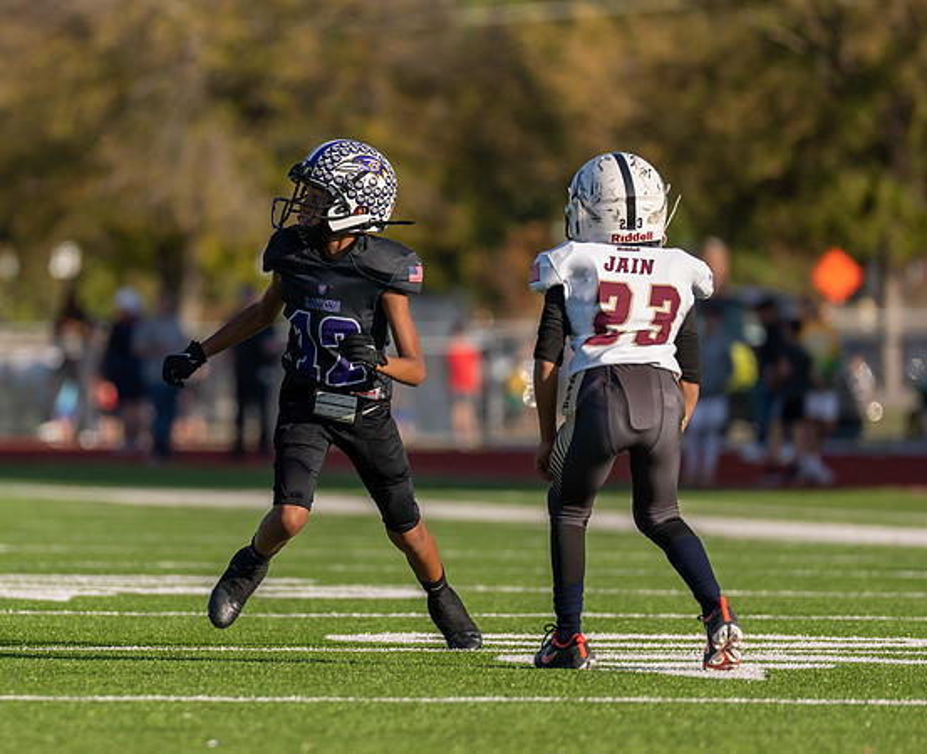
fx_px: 10906
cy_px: 389
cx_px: 296
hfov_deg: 4.9
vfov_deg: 4.0
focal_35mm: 395
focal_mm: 200
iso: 100
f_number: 2.8
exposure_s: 1/2000
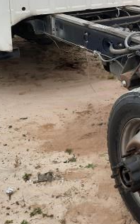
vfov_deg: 29.4
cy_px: 23
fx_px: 408
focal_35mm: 67
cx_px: 166
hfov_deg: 18.5
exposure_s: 1/324
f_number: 2
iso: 32
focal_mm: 4.6
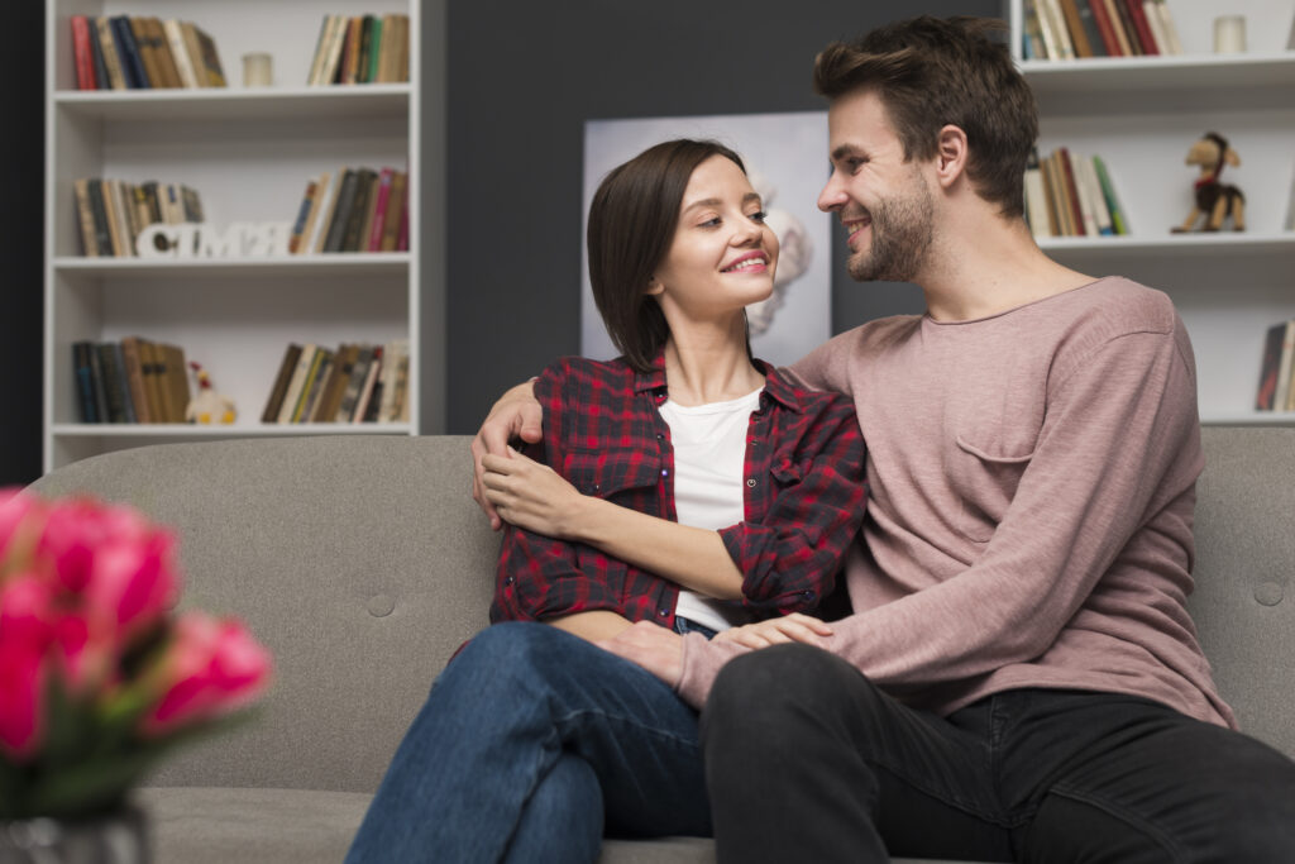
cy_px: 432
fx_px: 1799
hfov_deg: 39.6
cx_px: 648
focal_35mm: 50
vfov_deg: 27.0
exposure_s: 1/160
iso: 250
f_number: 3.5
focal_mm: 50
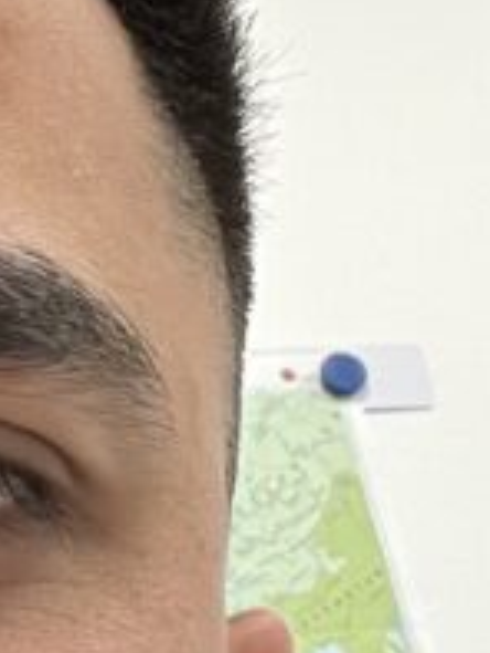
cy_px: 819
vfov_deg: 12.3
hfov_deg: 9.2
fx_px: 2941
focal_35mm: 156
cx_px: -351
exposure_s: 1/50
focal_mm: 2.71
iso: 320
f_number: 2.2
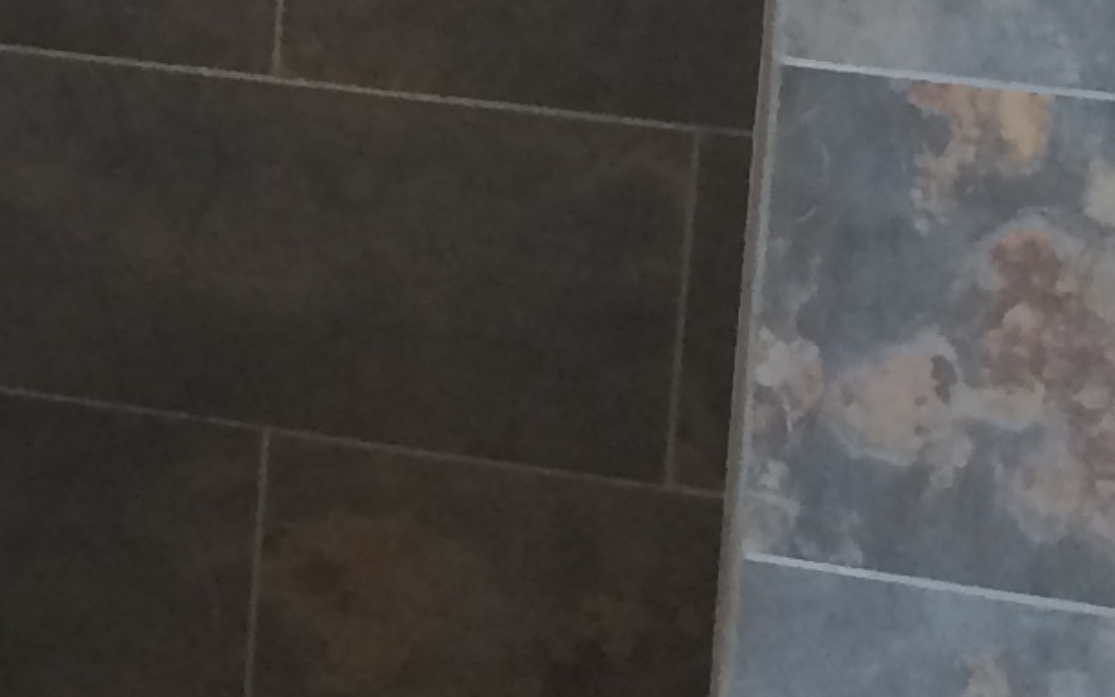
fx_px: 4953
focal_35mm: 163
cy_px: -290
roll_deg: -1.0
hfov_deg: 11.2
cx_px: -1334
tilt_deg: -10.9
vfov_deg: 7.9
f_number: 2.2
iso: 40
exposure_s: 1/30
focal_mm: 4.15
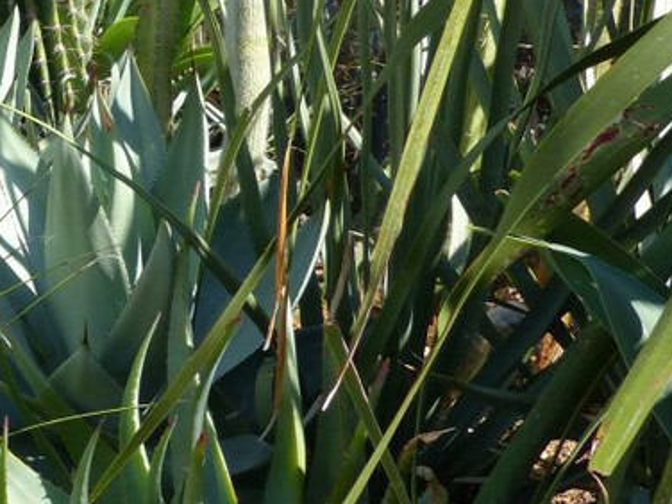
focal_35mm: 71
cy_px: 338
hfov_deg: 24.1
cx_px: -194
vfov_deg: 20.6
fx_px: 1378
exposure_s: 1/400
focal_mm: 4.5
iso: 100
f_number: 4
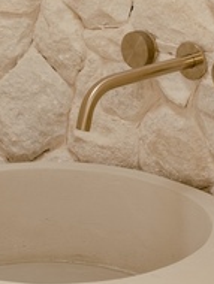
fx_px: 1308
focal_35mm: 159
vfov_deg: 11.3
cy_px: -280
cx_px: -4
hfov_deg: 9.3
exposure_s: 1/8
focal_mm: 35
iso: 200
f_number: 9
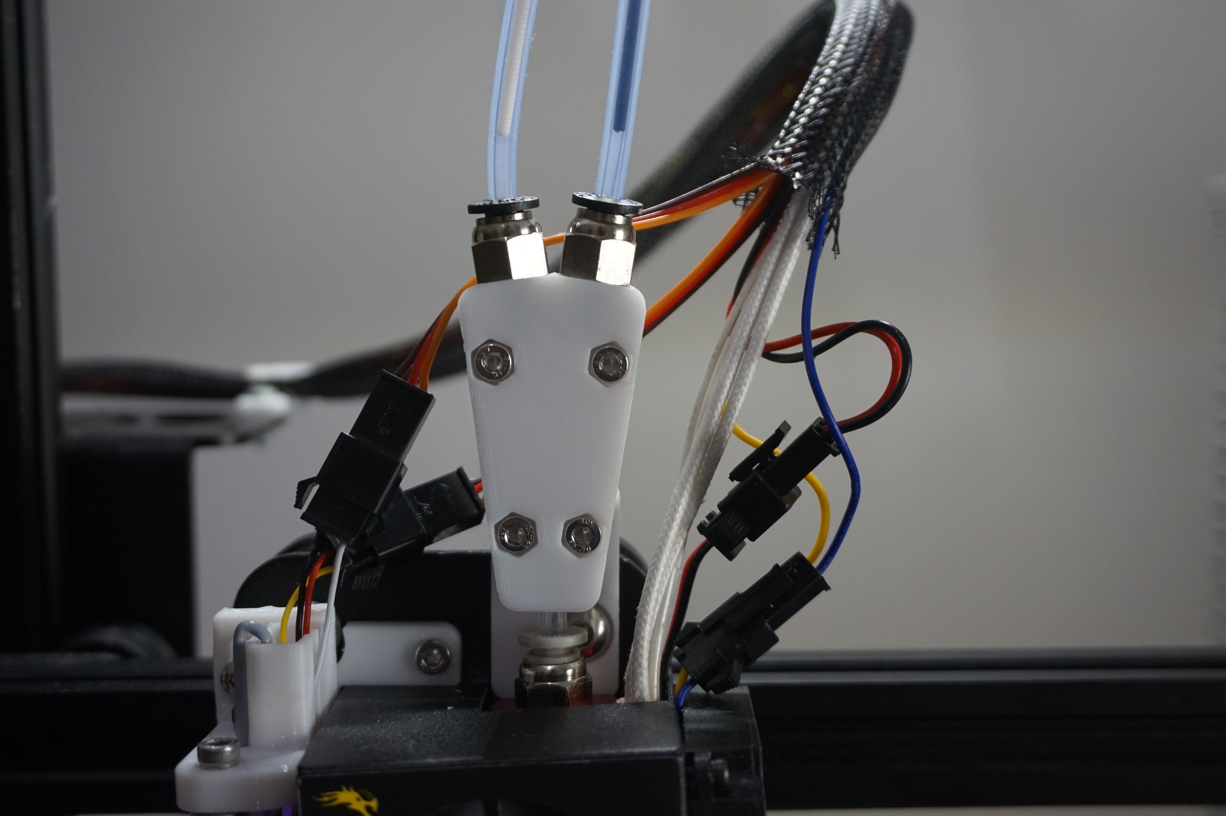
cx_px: 613
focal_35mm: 42
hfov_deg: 46.4
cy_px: 408
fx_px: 1430
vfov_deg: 31.9
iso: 500
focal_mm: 28
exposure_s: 1/60
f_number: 4.5
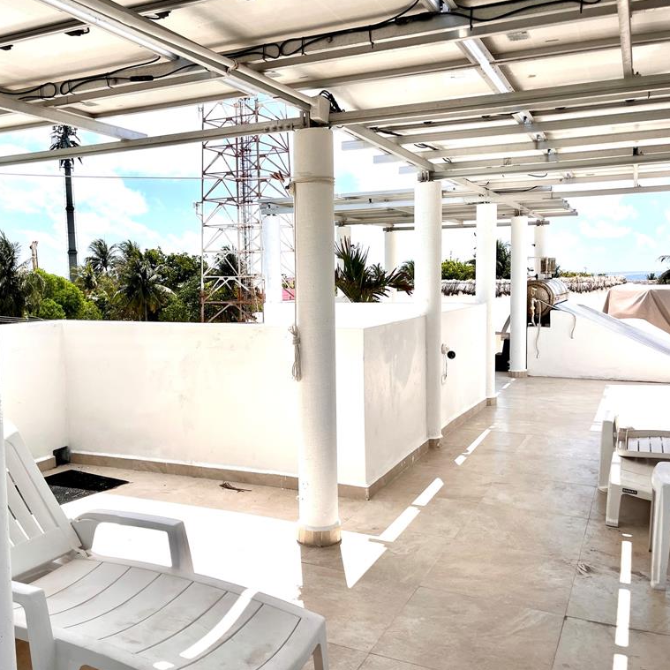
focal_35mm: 31
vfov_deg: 52.5
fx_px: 679
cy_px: 333
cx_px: 308
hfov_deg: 52.5
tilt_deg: -5.9
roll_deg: +1.6
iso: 50
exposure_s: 1/6173
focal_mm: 5.1
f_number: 1.6
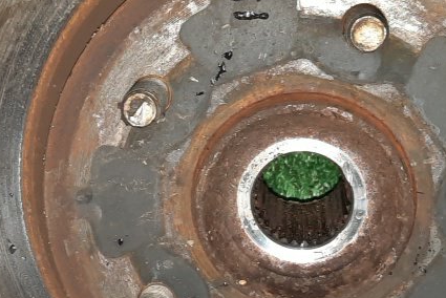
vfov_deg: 15.6
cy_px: 163
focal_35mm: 88
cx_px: 157
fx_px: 1091
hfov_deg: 23.0
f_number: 2
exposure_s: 1/33
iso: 289
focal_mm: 4.6
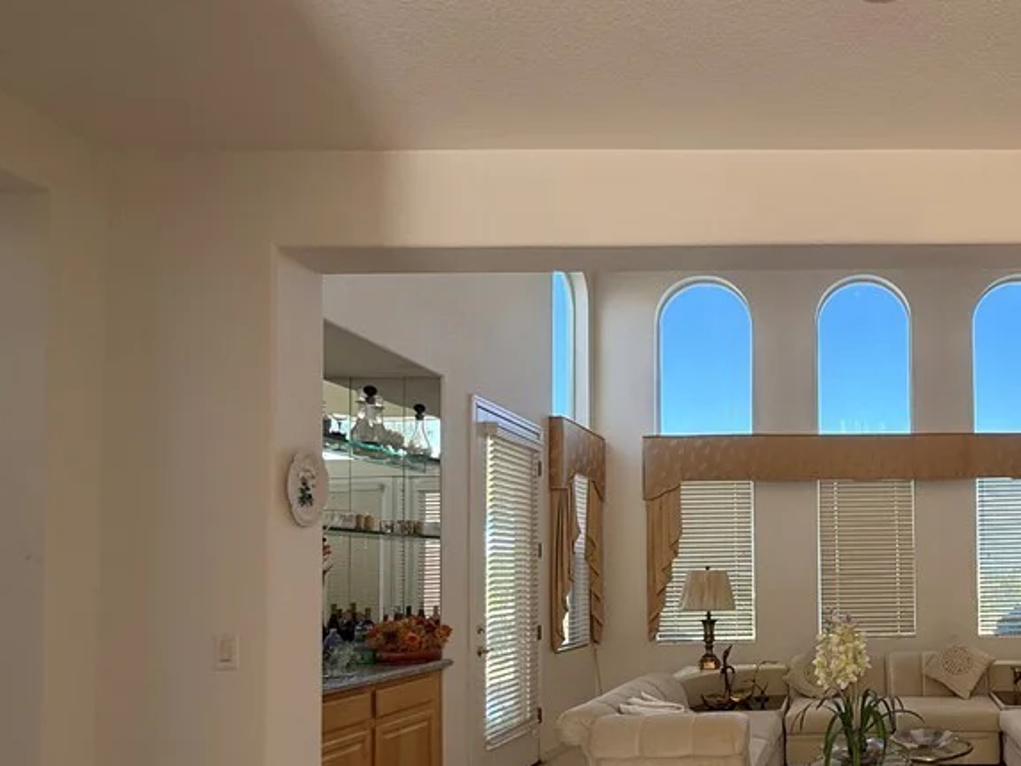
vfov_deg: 53.0
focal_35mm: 25
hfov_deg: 61.4
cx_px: 868
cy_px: 554
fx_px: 738
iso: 64
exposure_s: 1/198
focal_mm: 2.22
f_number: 2.2
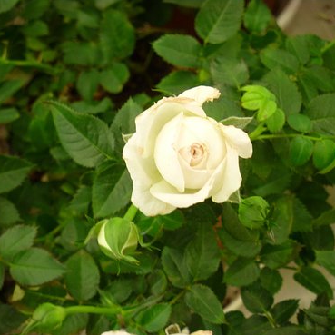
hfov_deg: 21.4
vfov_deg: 21.4
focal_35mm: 81
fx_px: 887
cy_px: 173
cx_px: 180
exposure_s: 1/13
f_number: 4
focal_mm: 11.8
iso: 200
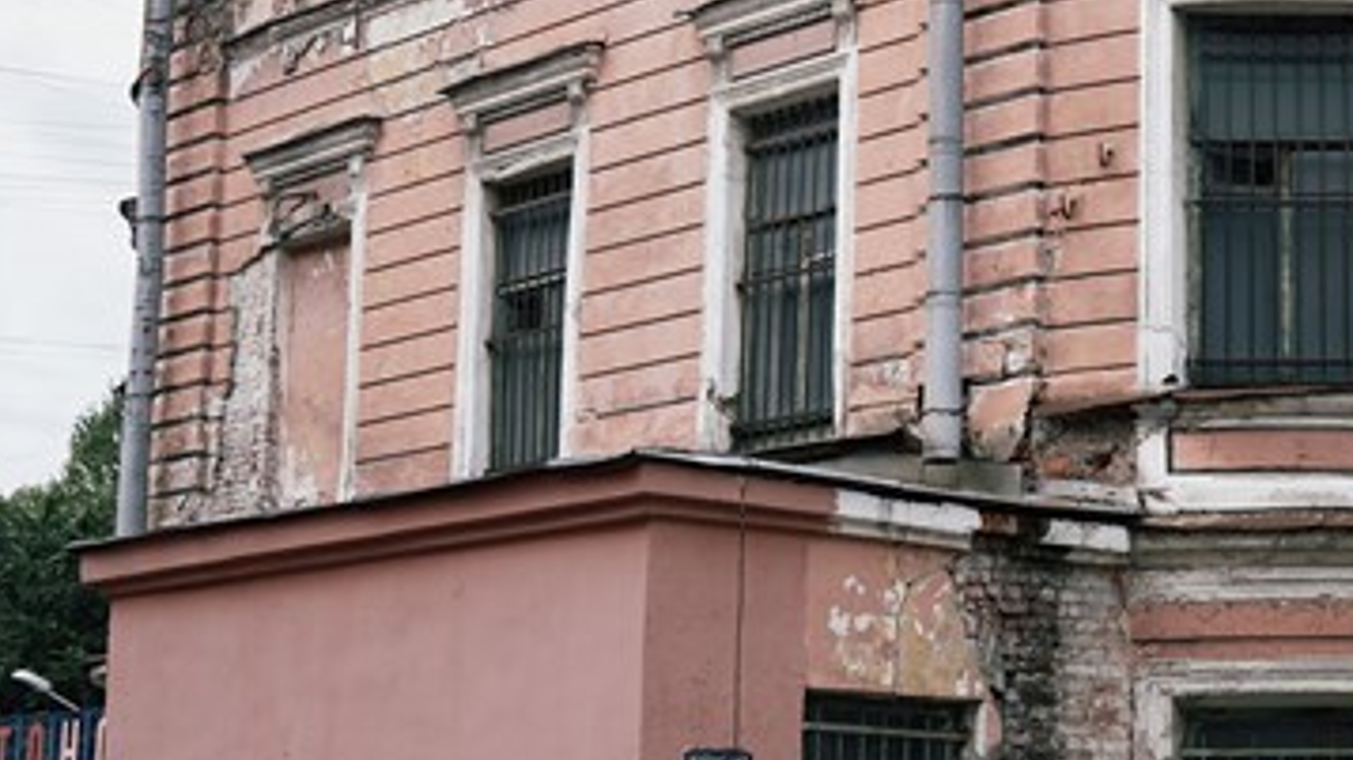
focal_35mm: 90
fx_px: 3227
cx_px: 1463
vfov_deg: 13.4
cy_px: 354
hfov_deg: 22.4
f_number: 2.8
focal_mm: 30
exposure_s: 1/500
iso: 50
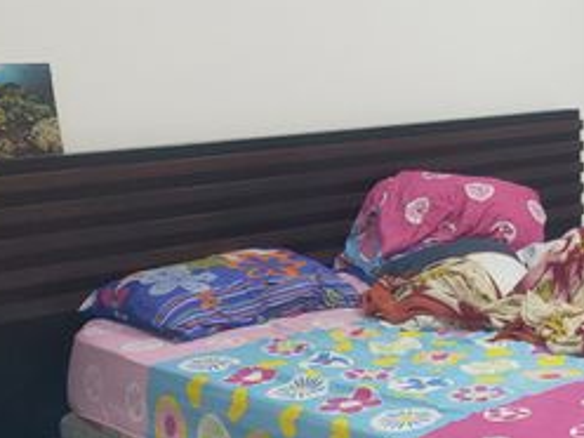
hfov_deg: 25.3
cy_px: 12
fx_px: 1181
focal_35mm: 70
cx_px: 677
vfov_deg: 20.4
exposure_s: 1/24
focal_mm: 4.3
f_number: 1.5
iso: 100
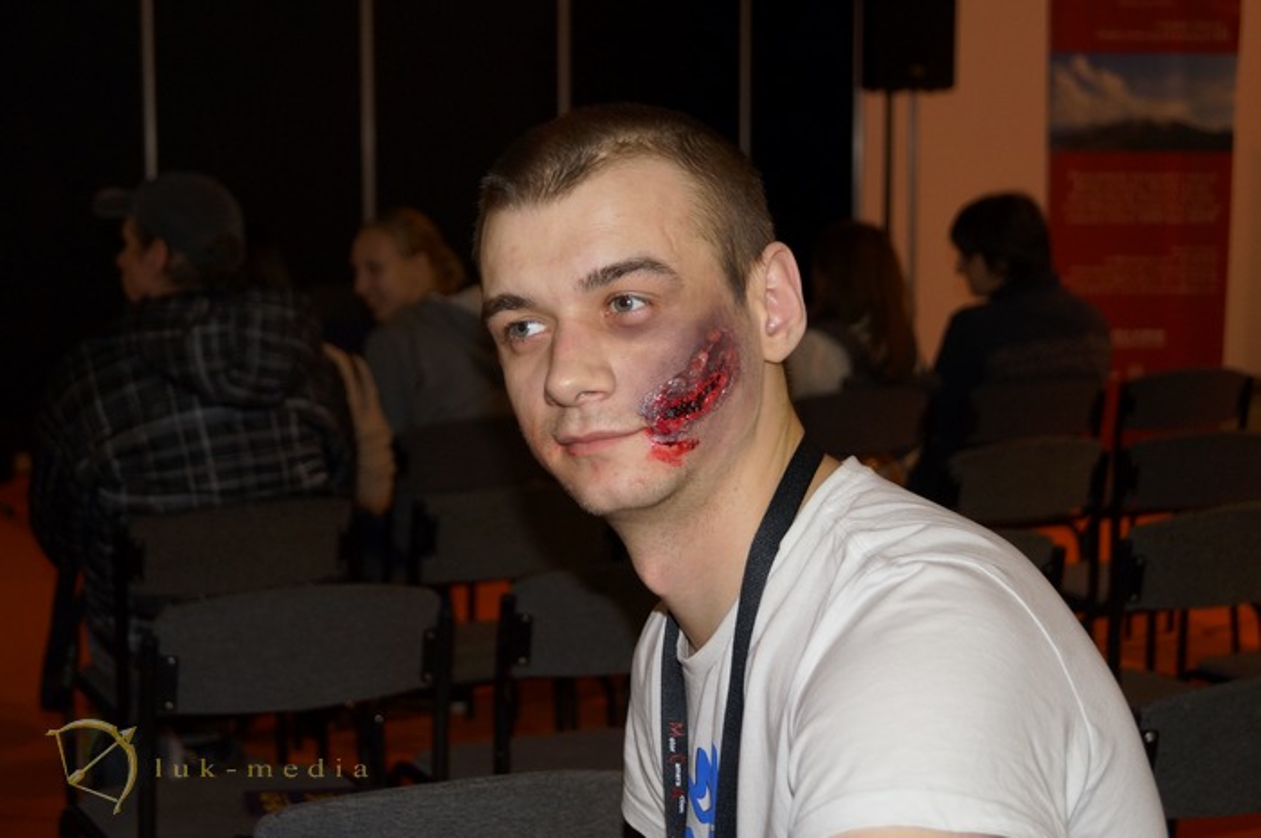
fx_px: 2362
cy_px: 419
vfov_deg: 20.1
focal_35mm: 68
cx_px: 630
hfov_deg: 29.9
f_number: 5.6
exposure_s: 1/60
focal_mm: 45
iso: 500
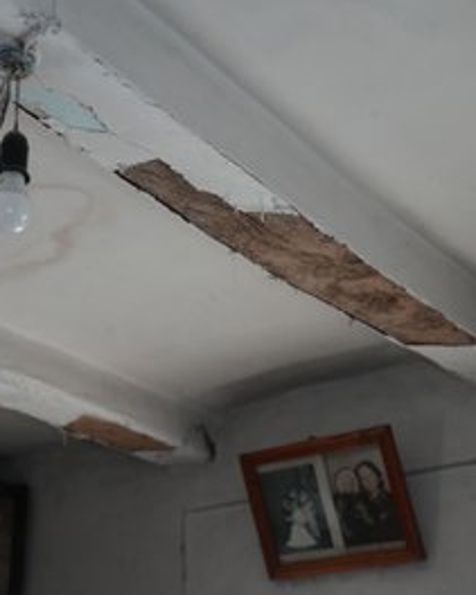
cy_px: 296
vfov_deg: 29.6
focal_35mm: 64
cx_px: 208
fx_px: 1128
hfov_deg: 23.8
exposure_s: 1/160
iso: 3200
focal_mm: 45
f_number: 2.8
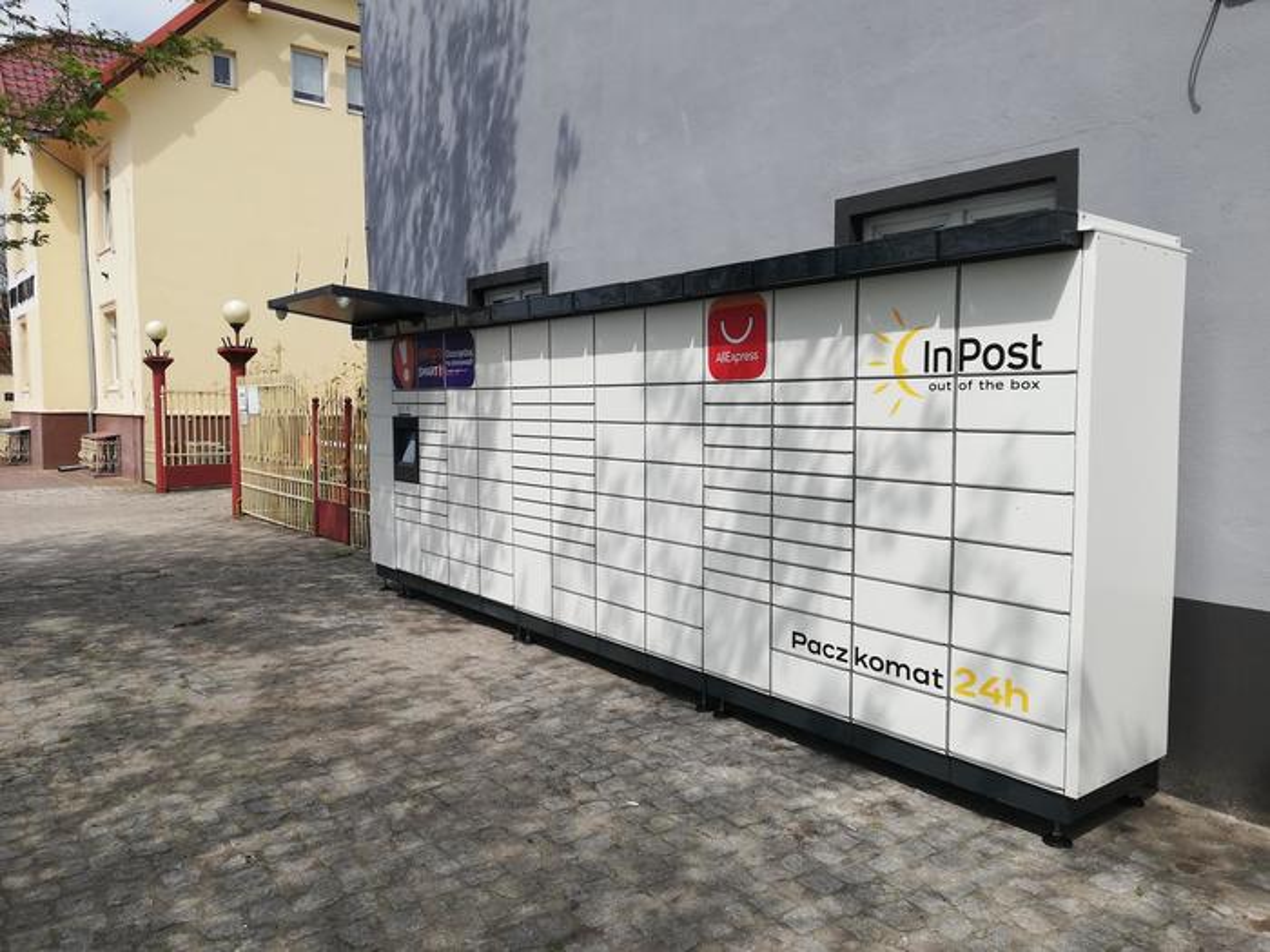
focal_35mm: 26
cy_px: 476
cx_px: 635
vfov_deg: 53.1
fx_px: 954
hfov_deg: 67.3
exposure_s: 1/1543
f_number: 2.2
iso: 50
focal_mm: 3.81
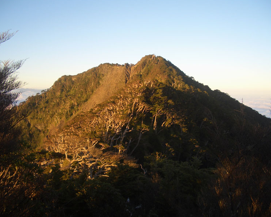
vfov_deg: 40.1
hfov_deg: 49.1
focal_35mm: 37
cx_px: 140
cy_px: 108
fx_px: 297
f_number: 2.6
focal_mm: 5.8
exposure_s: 1/200
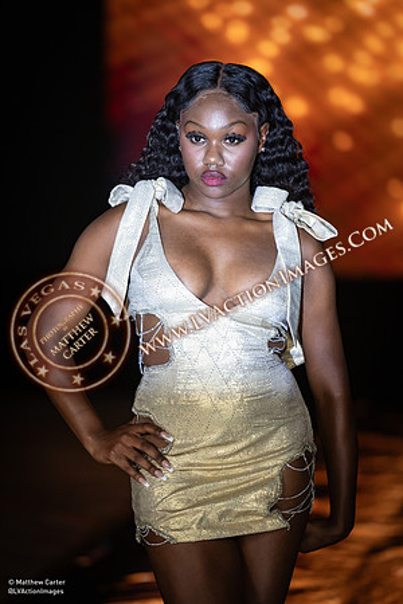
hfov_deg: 6.9
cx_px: 202
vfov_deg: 10.3
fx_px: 3358
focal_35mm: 200
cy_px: 302
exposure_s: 1/500
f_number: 2.8
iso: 1600
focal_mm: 200
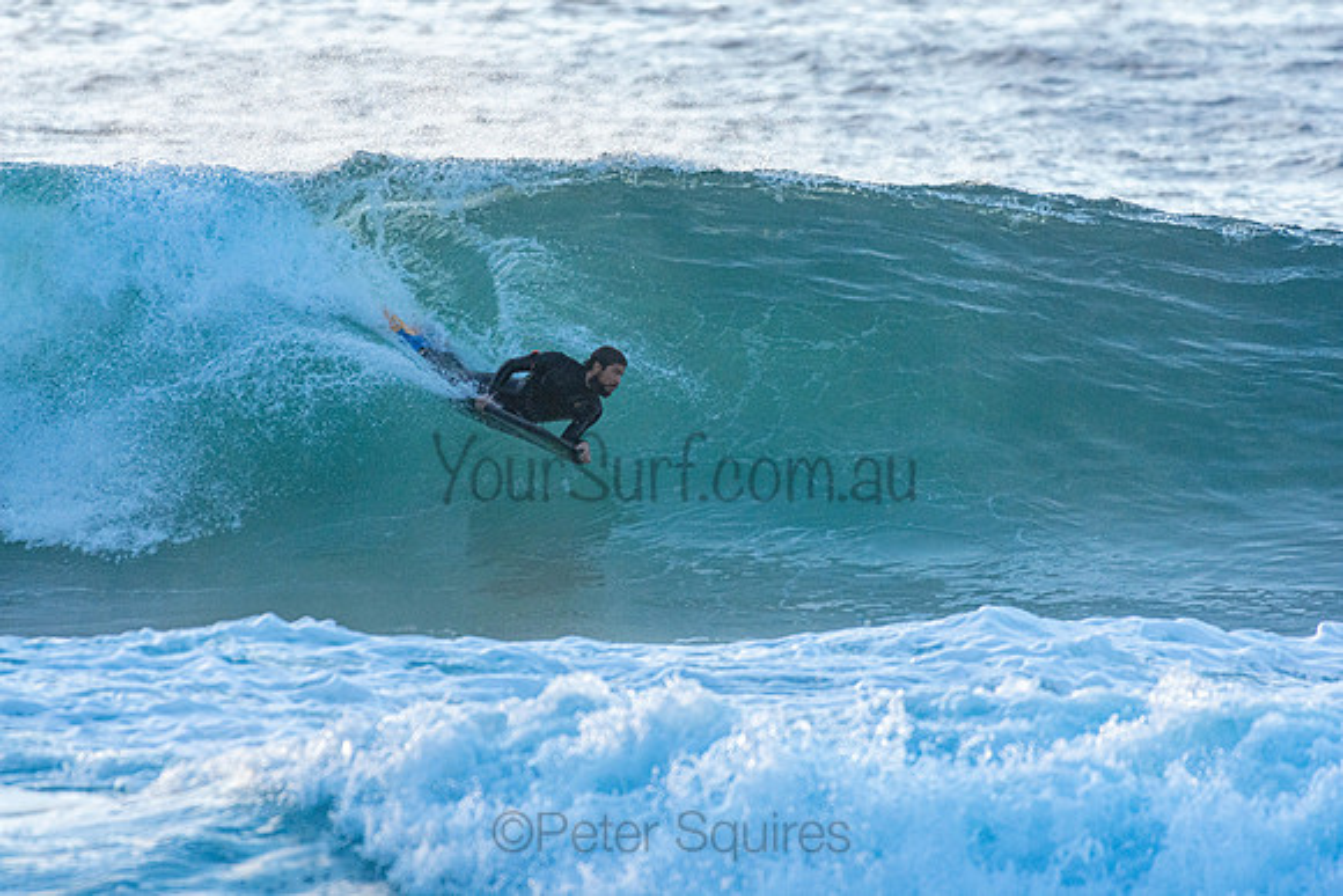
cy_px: 448
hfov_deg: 2.9
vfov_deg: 1.9
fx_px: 26865
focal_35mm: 720
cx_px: 672
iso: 720
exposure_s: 1/1250
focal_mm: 480
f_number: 5.6
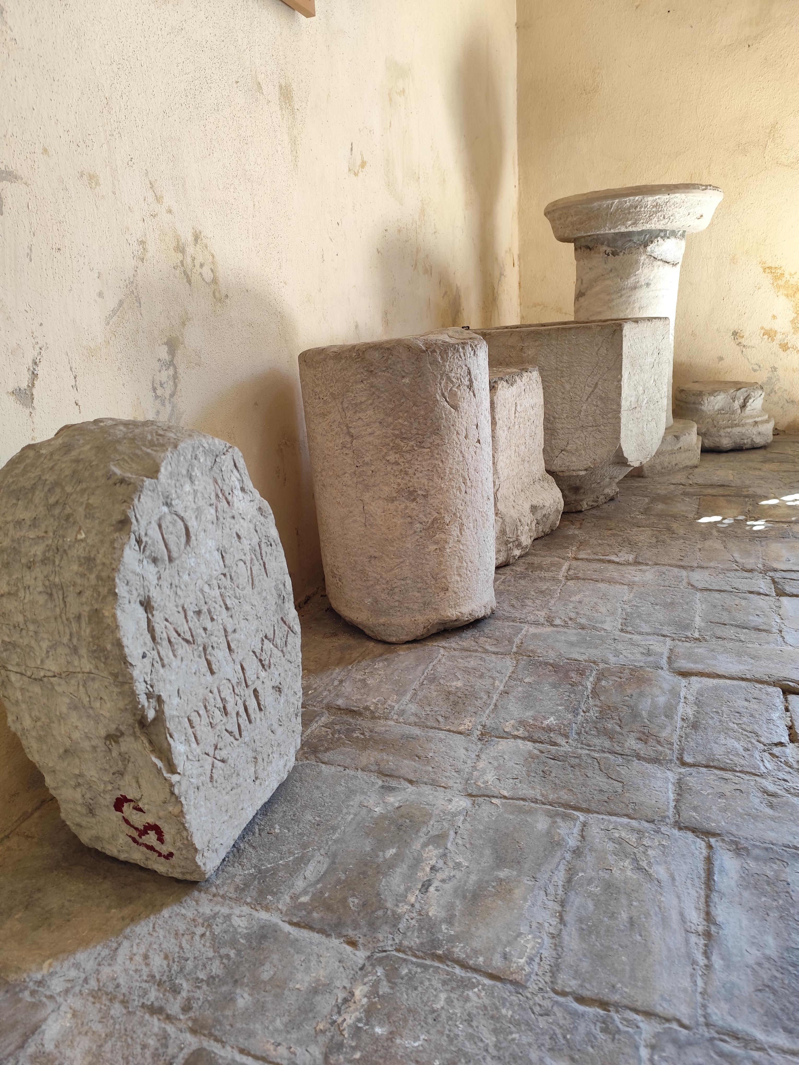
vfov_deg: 73.9
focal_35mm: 23
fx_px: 708
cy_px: 532
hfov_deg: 58.9
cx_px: 400
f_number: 1.65
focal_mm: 6.14
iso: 800
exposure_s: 1/100
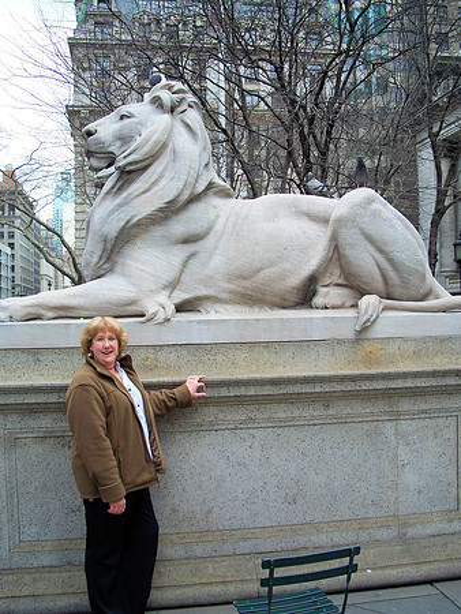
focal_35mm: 37
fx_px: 656
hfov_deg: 38.7
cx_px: 230
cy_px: 307
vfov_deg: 50.1
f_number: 2.8
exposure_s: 1/250
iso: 64
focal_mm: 7.8
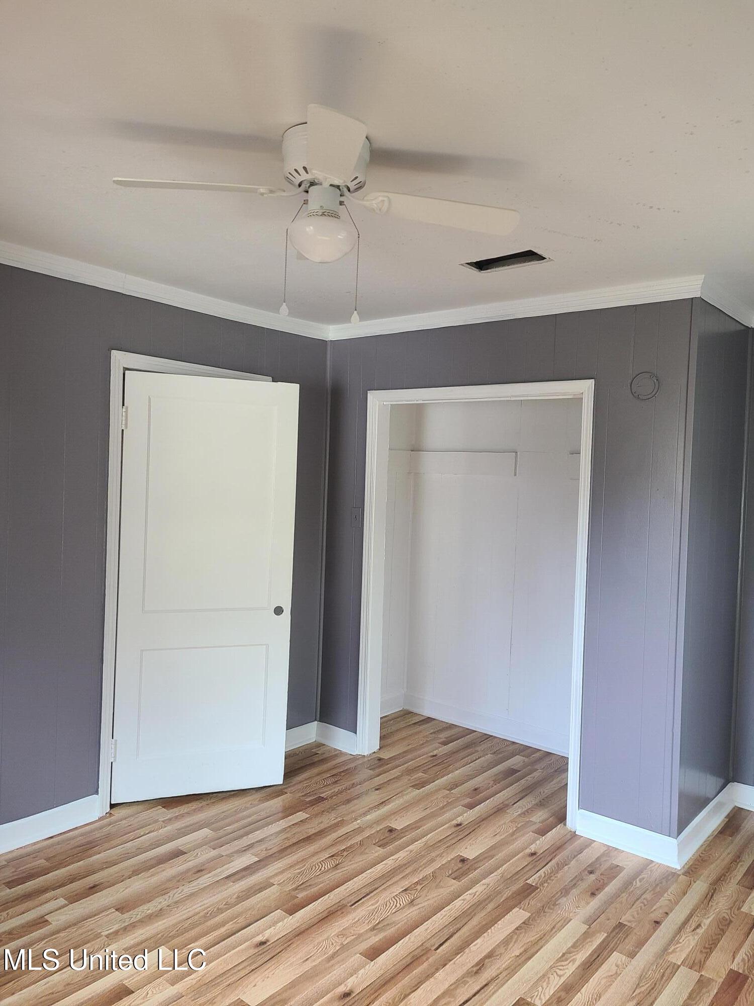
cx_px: 377
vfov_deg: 67.3
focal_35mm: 26
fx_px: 755
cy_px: 503
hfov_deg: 53.1
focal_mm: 5.4
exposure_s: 1/60
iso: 200
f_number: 1.8
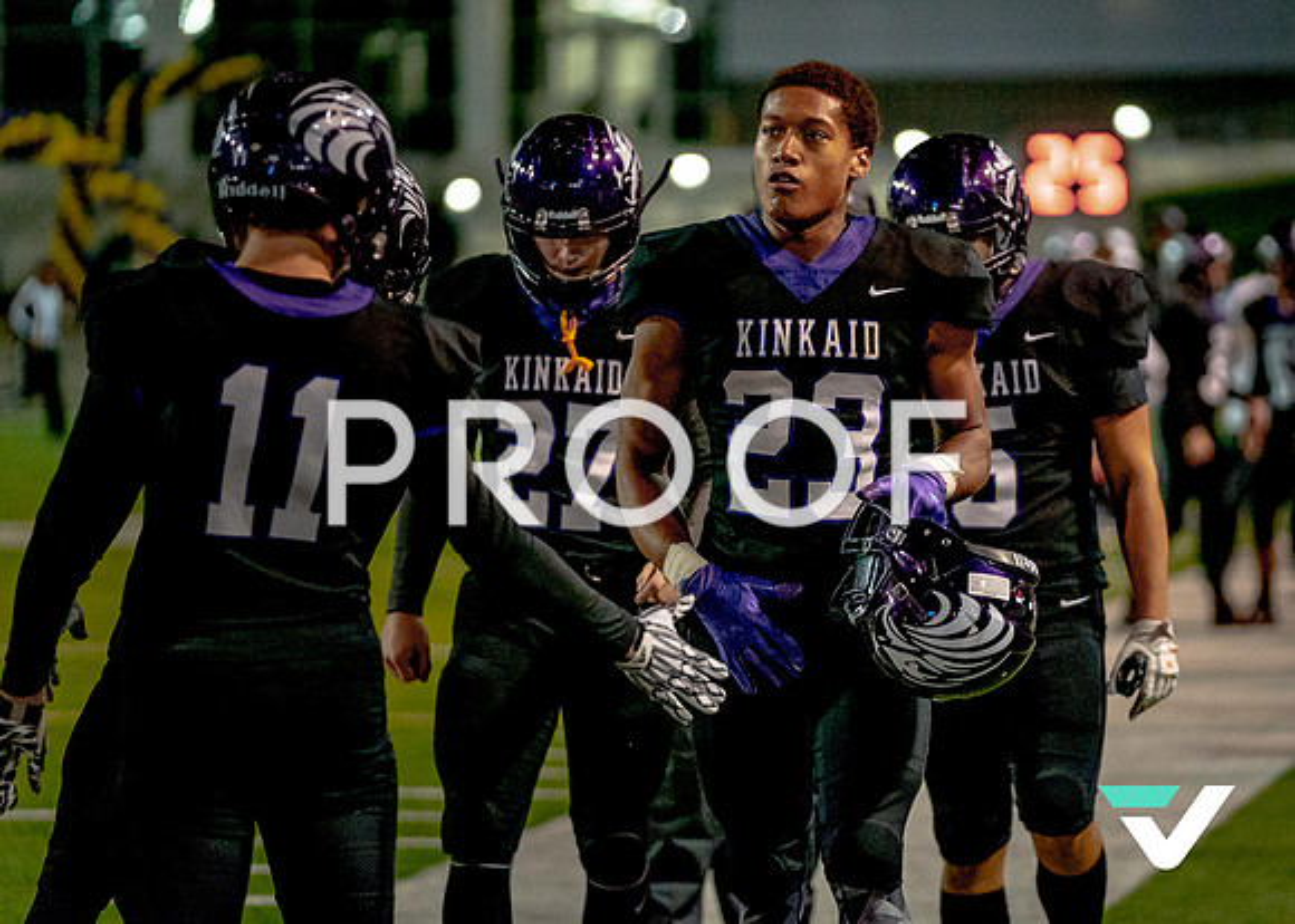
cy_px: 385
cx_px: 807
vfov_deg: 7.6
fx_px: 6953
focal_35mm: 189
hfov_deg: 10.6
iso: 6400
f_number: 2.8
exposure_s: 1/1500
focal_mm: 155
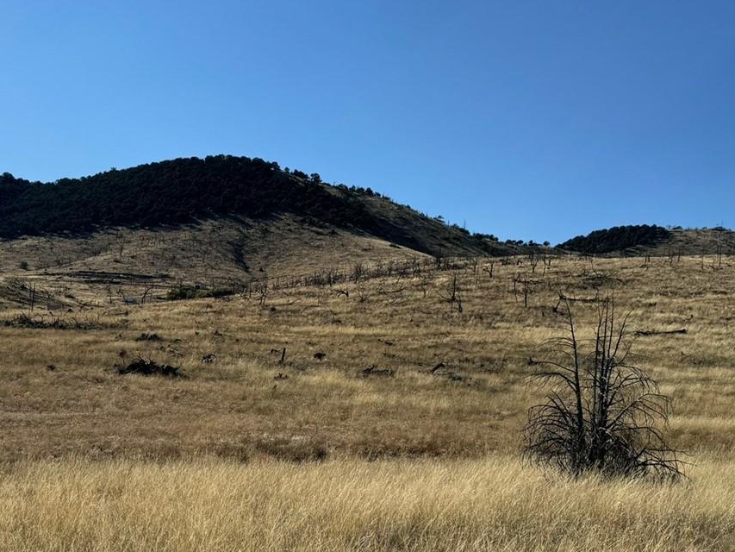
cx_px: 302
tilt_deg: +1.7
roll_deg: -2.7
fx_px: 956
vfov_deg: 32.0
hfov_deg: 41.9
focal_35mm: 45
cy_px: 358
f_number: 1.78
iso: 80
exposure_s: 1/7092
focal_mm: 6.76
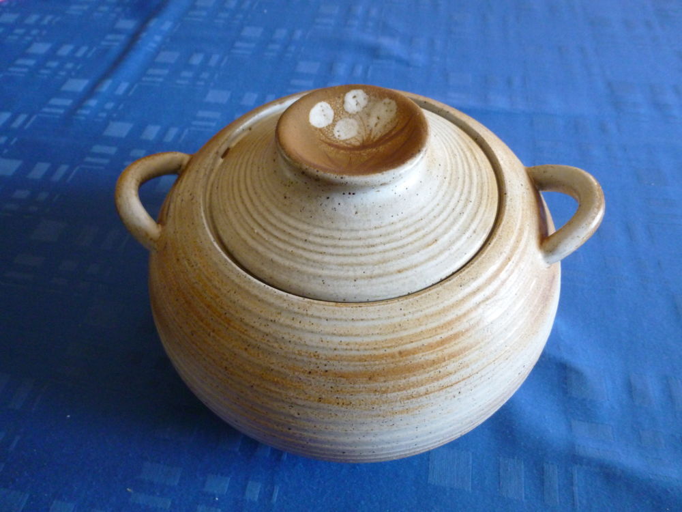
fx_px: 493
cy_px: 256
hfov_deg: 69.4
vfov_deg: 54.9
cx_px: 341
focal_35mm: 25
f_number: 3.1
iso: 400
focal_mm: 4.5
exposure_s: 1/50
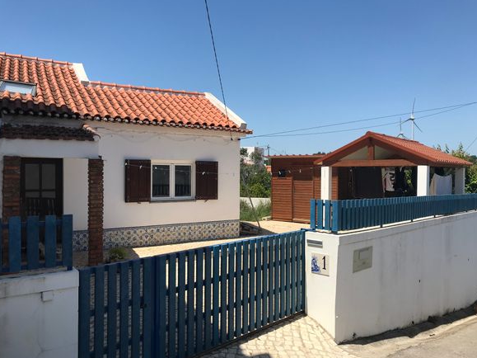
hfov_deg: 61.7
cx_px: 240
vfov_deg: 48.2
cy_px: 181
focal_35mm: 29
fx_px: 400
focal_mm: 3.99
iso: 20
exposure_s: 1/2591
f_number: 1.8
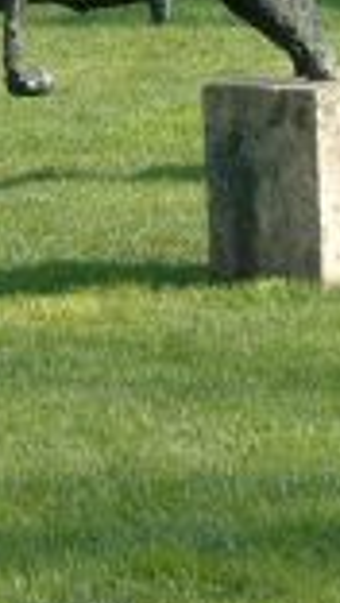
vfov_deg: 6.7
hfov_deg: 3.8
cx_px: 539
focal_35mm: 320
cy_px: -205
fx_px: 5118
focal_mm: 44
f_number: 5.6
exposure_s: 1/250
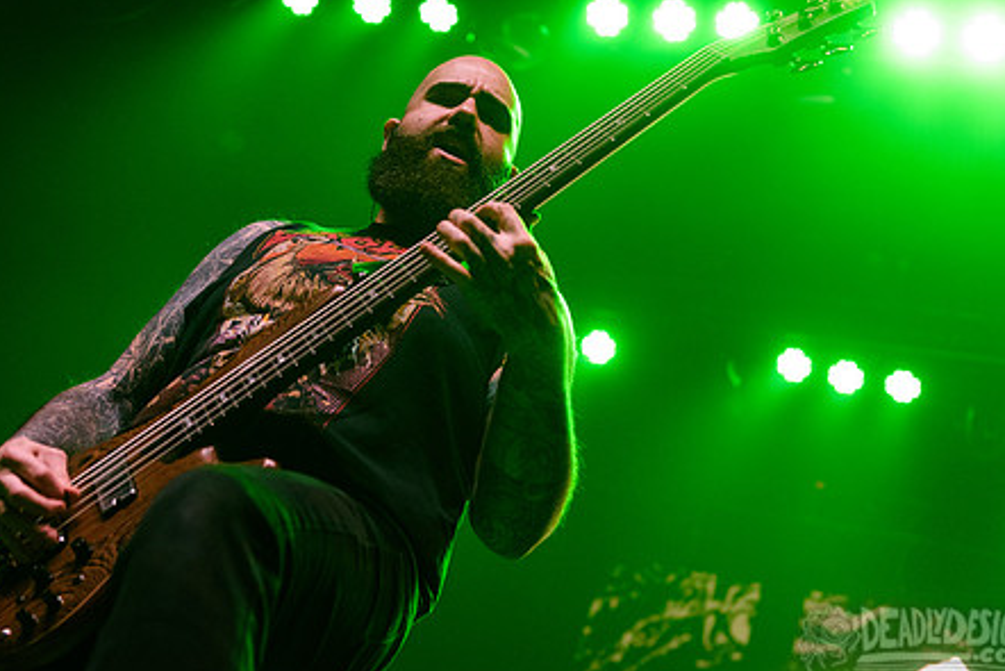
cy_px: 247
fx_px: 1759
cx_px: 409
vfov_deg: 21.5
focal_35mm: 63
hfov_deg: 31.8
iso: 3200
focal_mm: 48
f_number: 3.5
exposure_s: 1/160
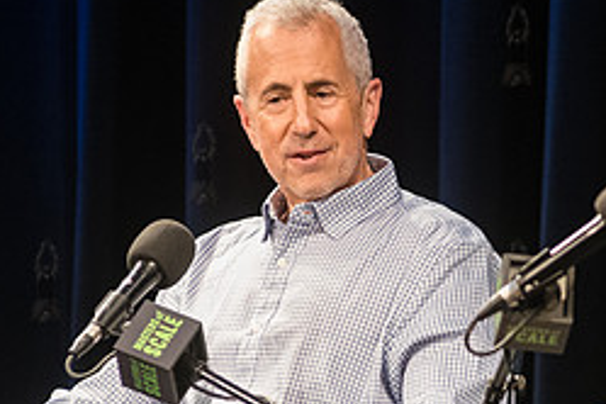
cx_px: 516
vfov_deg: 3.0
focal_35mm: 465
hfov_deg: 4.4
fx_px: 7827
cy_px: 279
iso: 3200
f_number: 4
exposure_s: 1/320
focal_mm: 200
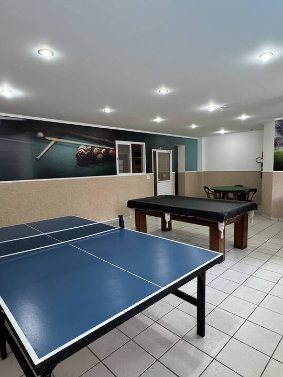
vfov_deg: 78.9
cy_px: 198
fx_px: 229
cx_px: 146
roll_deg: +3.1
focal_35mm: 21
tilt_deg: -7.5
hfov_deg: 63.4
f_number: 2.2
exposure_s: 1/120
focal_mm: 2.22
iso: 250
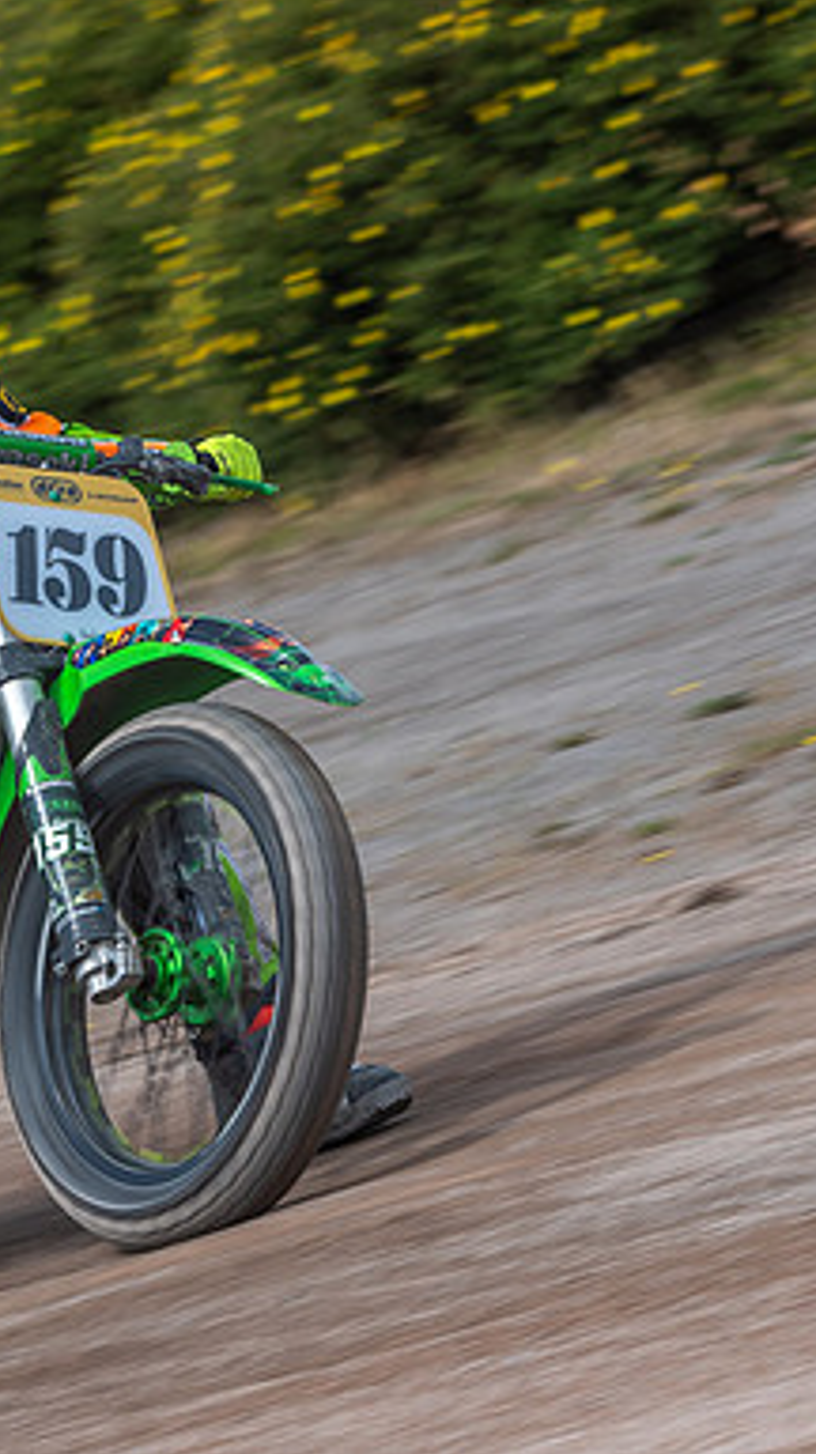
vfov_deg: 3.8
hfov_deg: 2.1
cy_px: 778
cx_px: -9
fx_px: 21776
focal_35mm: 565
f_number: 8
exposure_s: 1/320
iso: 100
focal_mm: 240
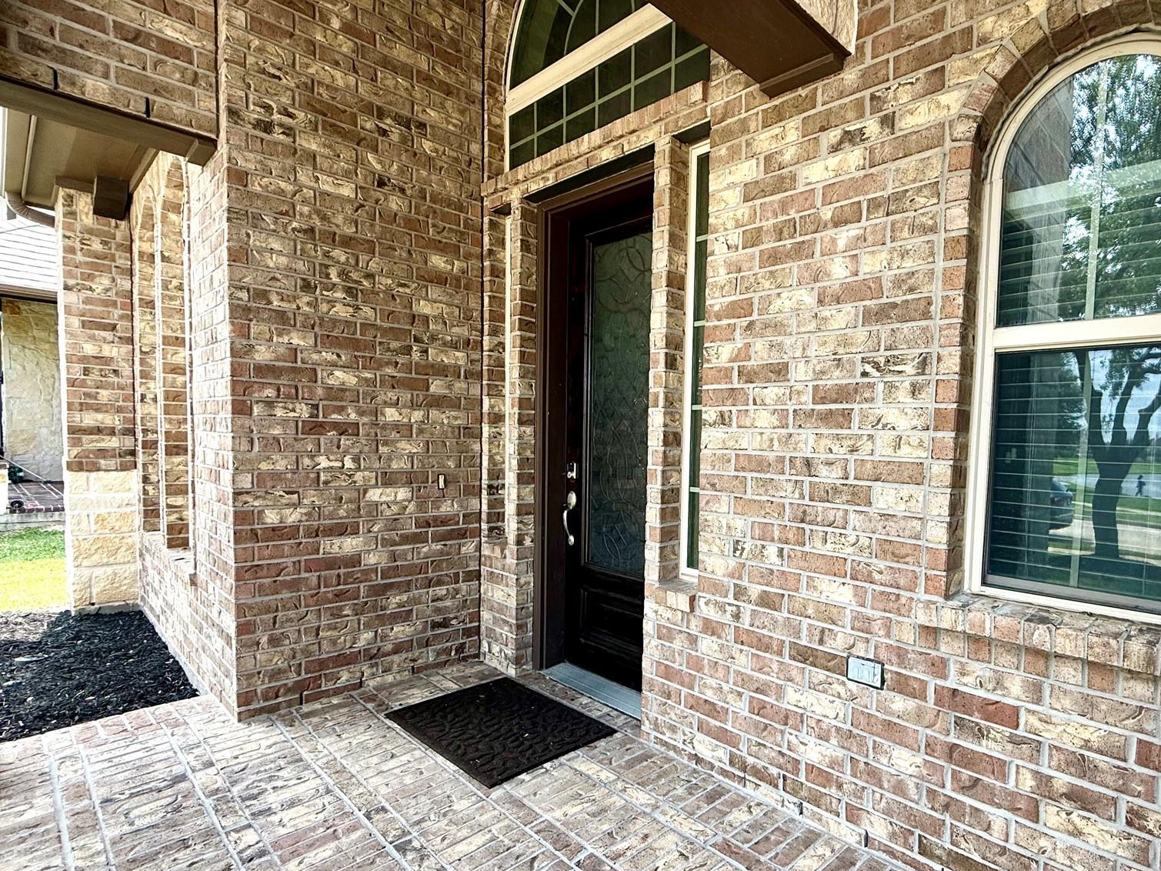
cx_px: 739
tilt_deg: -3.0
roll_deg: -2.5
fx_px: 637
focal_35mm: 19
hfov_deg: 82.7
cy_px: 479
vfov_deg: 68.5
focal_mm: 2.22
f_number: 2.2
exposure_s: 1/240
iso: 50
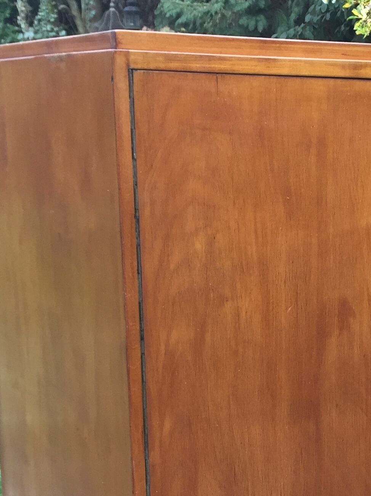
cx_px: 332
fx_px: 1044
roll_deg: -0.1
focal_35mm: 73
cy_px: 423
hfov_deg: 19.8
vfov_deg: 26.0
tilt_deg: -18.7
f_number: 2.2
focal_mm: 4.15
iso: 40
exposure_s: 1/100
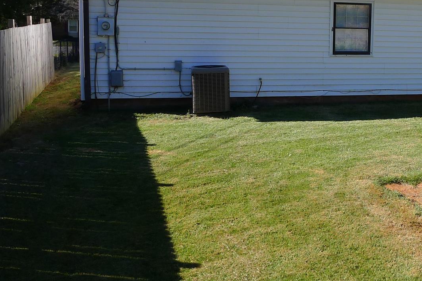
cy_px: 84
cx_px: 350
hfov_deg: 33.3
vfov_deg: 23.2
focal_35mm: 58
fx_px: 680
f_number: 4
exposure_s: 1/500
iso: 80
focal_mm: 6.4
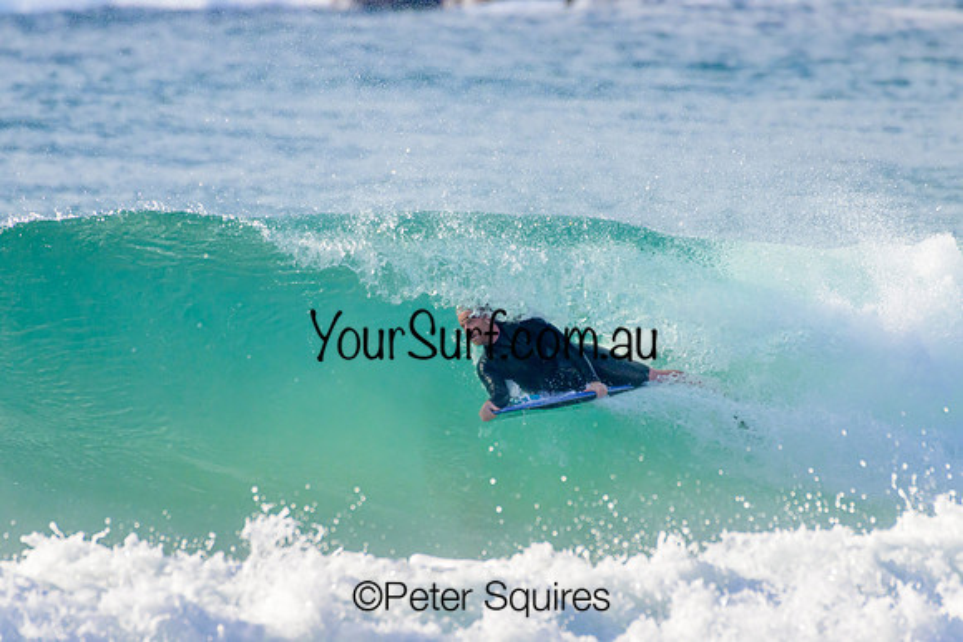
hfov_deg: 2.1
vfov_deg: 1.4
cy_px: 321
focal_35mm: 1000
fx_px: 26755
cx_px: 482
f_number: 11
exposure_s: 1/2000
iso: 1250
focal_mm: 1000
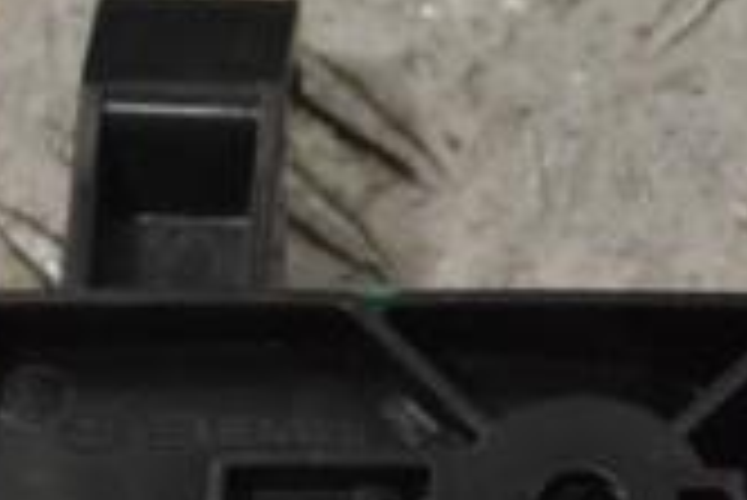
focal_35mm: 217
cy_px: 635
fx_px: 4507
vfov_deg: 6.3
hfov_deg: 9.5
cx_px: 562
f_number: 9
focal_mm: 40
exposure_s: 1/320
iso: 3200
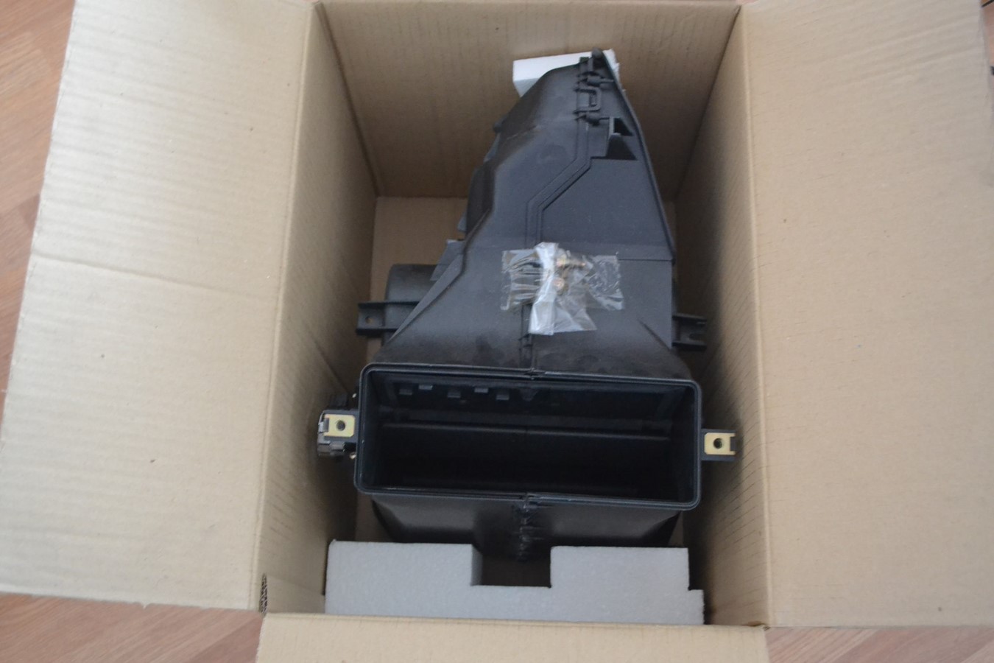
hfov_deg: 49.6
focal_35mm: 39
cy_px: 332
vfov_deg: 34.2
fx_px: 1077
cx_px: 497
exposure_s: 1/25
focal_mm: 26
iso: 3200
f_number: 4.2
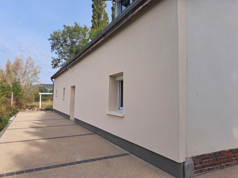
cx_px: 119
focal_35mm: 24
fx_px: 165
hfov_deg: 71.6
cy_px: 89
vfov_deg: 56.8
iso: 50
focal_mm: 5.23
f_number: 1.8
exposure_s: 1/765
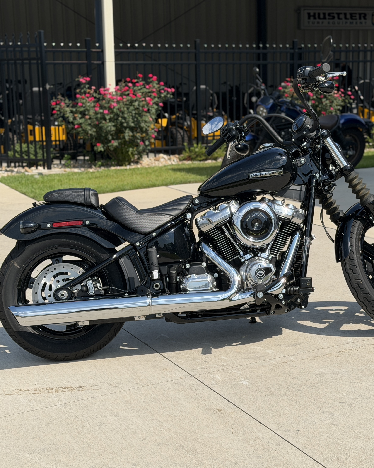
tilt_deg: -9.6
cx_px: 203
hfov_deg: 24.2
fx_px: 872
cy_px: 233
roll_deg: +1.2
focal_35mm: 63
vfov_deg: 30.0
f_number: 1.78
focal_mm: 6.76
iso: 64
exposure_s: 1/5208
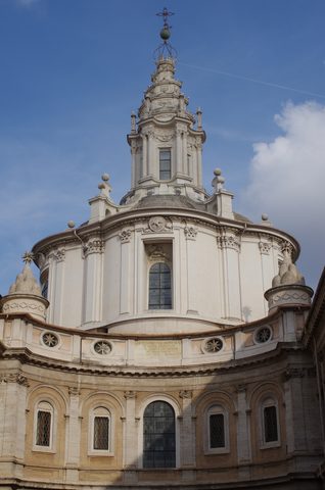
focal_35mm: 52
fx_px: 714
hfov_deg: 25.6
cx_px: 162
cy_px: 245
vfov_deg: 37.9
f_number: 3.5
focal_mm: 35
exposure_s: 1/2000
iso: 160
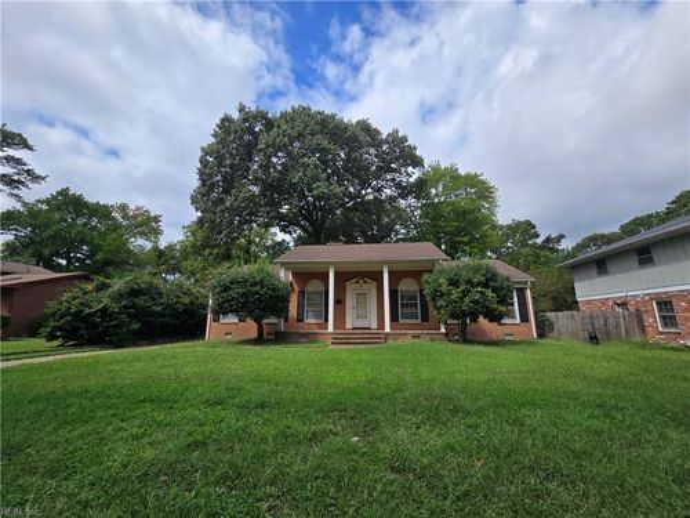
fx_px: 259
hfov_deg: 106.2
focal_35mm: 13
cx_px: 345
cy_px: 259
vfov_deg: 89.9
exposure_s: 1/2650
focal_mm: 2.2
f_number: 2.2
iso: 50
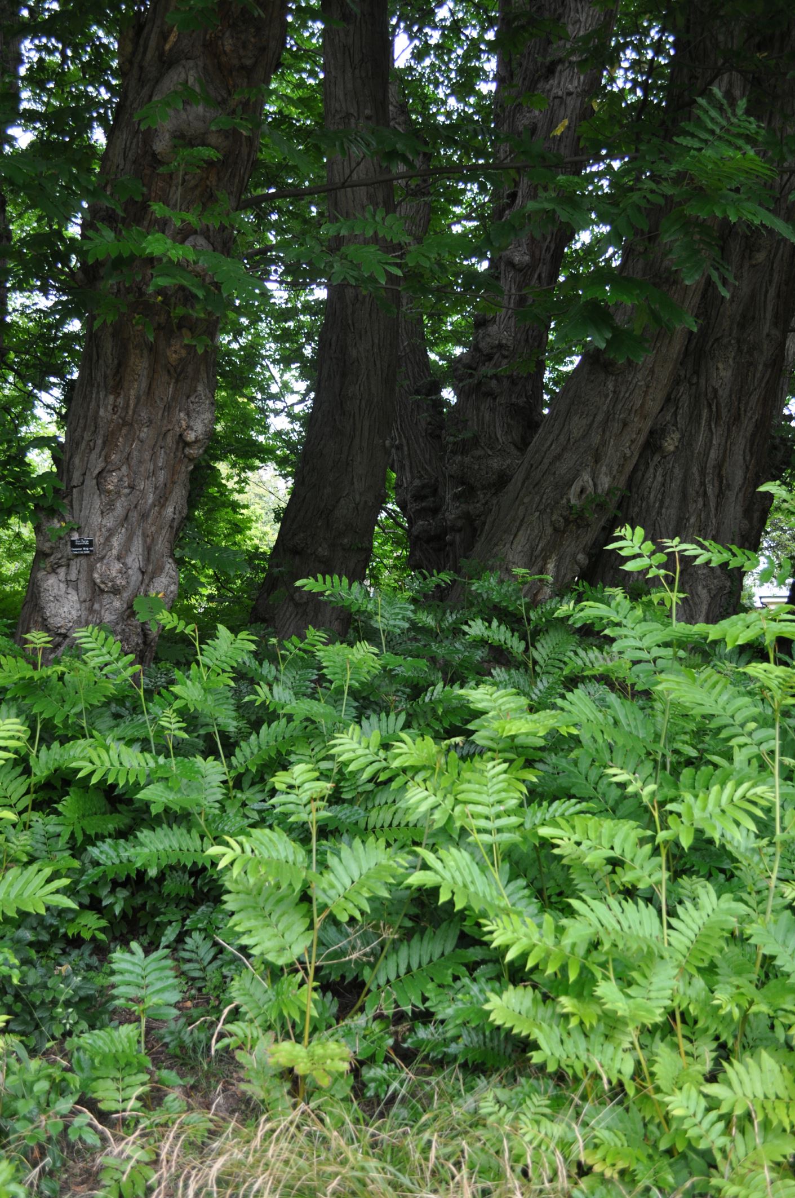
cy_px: 599
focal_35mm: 36
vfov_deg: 53.2
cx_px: 398
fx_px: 1196
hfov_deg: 36.8
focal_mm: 24
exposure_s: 1/125
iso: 400
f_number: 5.6
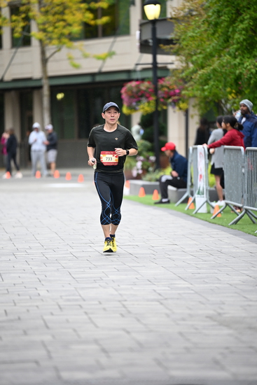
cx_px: 128
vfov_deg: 10.3
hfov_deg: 6.9
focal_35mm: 200
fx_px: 2140
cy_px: 192
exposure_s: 1/1600
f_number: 2.8
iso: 1250
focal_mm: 200
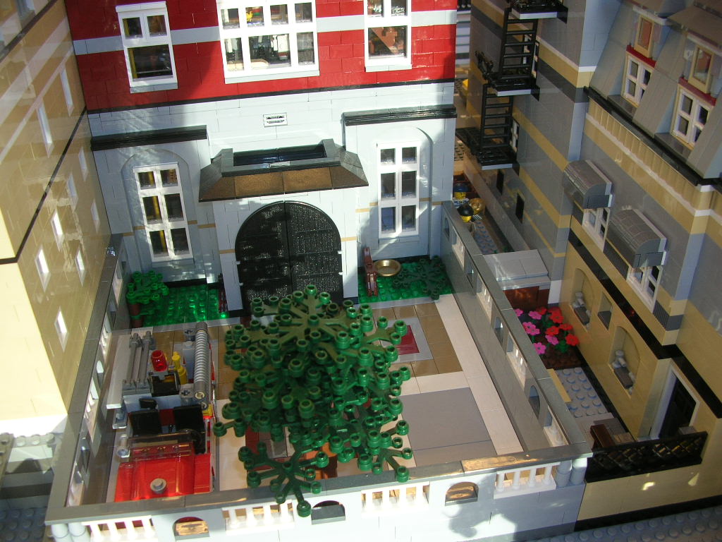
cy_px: 271
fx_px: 730
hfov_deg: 52.6
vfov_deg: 40.7
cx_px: 361
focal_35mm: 35
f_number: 2.8
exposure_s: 1/28
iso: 50
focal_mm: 5.8
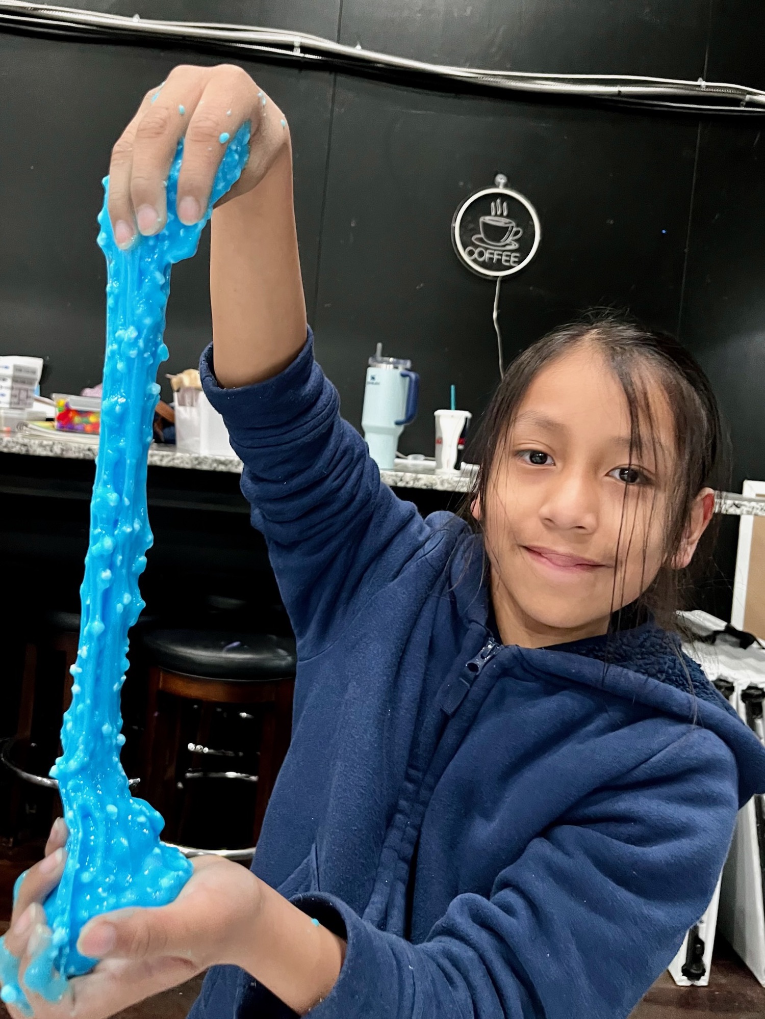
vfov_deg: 67.3
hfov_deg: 53.1
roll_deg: -7.7
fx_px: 766
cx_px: 382
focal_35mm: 26
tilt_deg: -1.9
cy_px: 510
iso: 640
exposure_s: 1/30
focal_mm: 5.1
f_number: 1.6
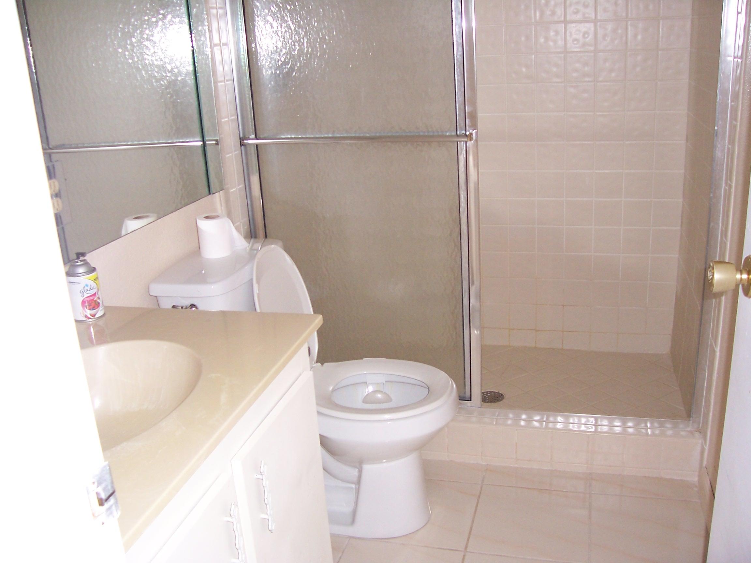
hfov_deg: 54.0
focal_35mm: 34
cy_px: 282
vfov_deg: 41.8
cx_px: 376
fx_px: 738
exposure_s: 1/60
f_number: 2.7
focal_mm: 5.6
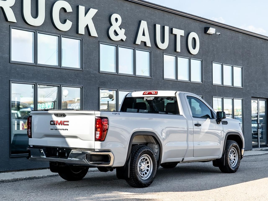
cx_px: 143
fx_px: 504
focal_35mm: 65
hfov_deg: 29.8
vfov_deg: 22.5
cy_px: 100
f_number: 5.6
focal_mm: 46
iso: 100
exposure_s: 1/160
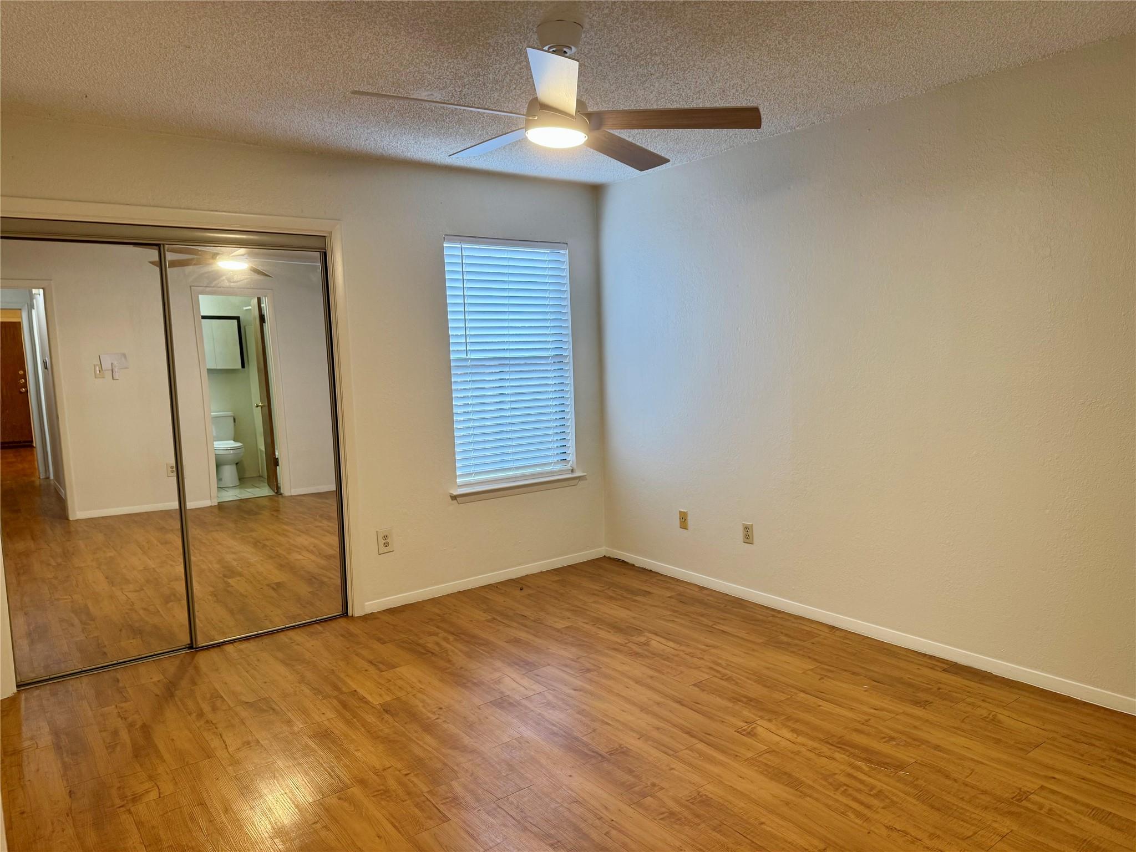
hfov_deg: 71.6
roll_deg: +1.5
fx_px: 788
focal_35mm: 24
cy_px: 426
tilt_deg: -7.4
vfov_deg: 56.8
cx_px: 568
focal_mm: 6.76
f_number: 1.78
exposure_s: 1/62
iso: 125
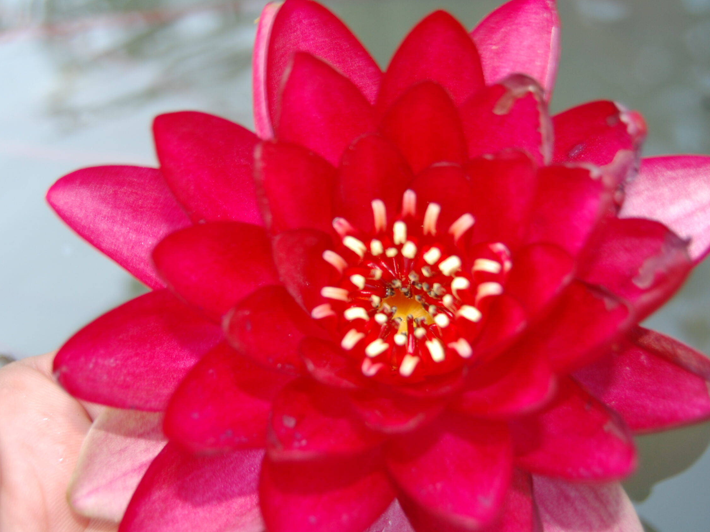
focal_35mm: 56
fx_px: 1149
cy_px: 266
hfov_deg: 34.3
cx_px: 369
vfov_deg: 26.1
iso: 400
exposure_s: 1/60
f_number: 4.5
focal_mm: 34
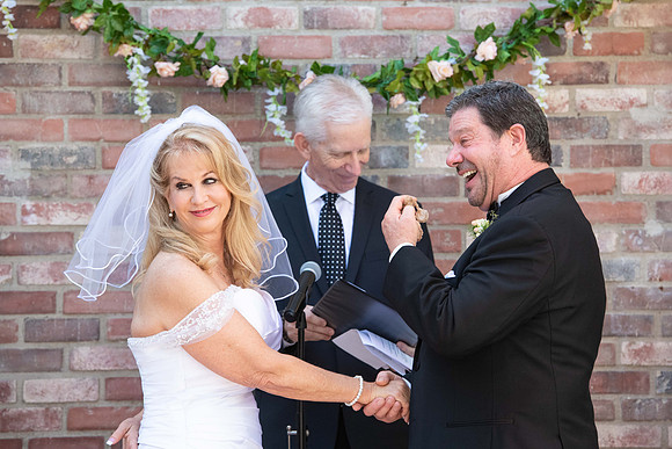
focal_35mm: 145
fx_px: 2707
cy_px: 224
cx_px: 336
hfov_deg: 14.2
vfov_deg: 9.5
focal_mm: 145
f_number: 5.6
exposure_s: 1/640
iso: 1250
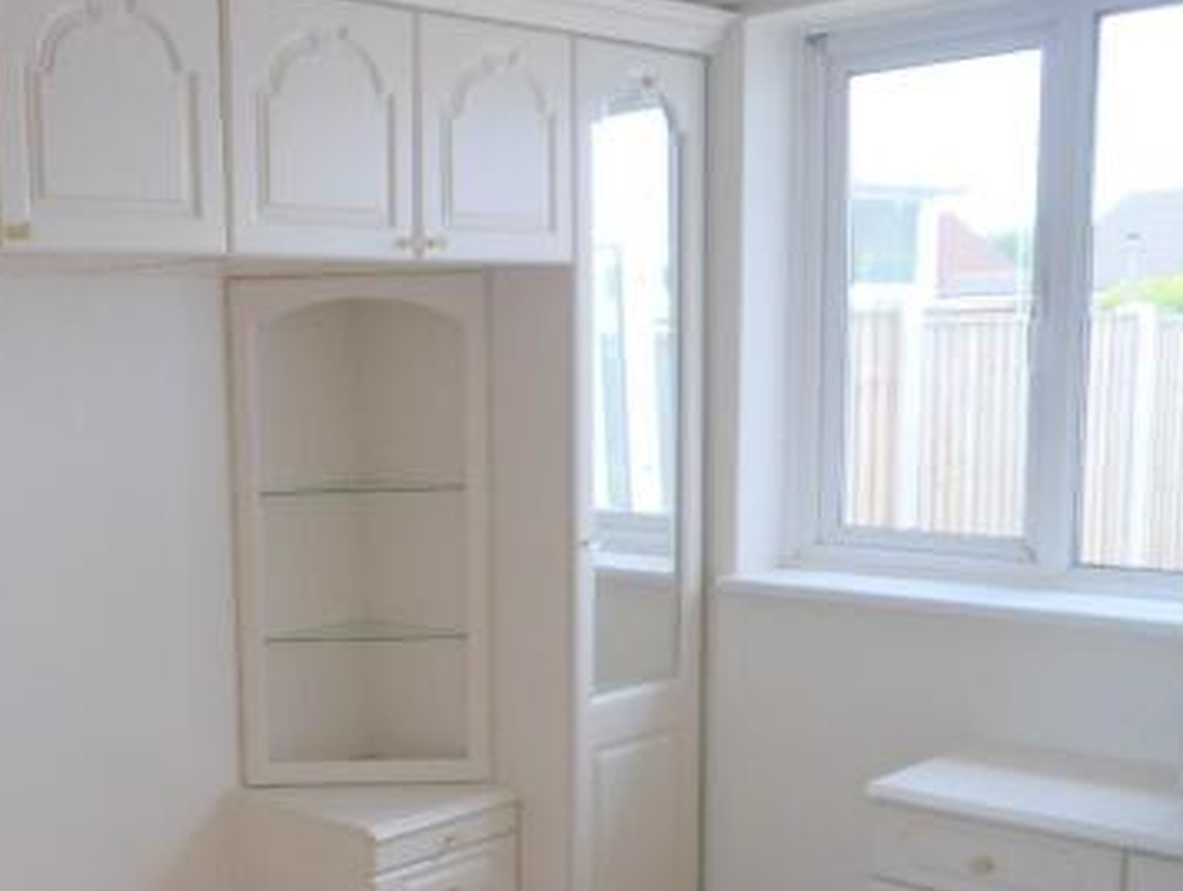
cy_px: 607
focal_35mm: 49
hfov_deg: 37.8
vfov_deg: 29.5
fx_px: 1677
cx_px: 279
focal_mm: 15
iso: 160
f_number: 3.5
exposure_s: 1/125
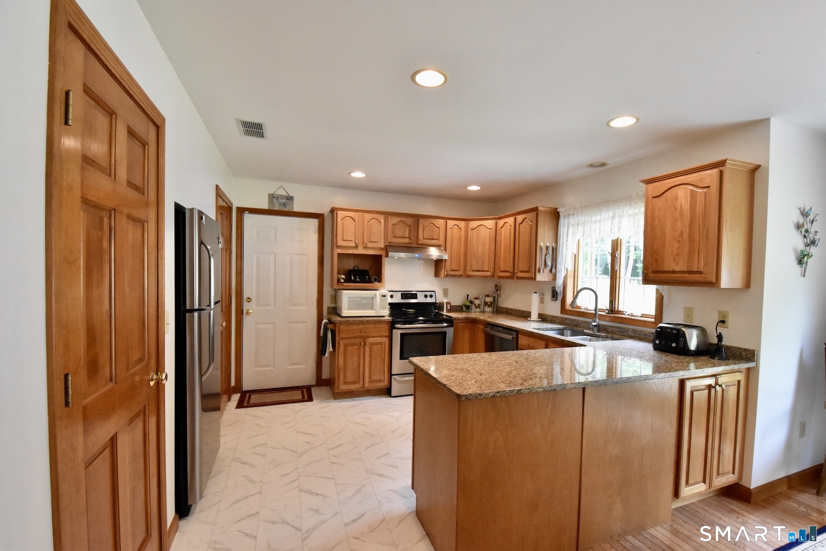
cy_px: 276
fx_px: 344
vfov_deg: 77.3
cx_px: 413
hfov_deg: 100.4
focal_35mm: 15
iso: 5000
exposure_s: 1/125
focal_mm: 10
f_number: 6.3
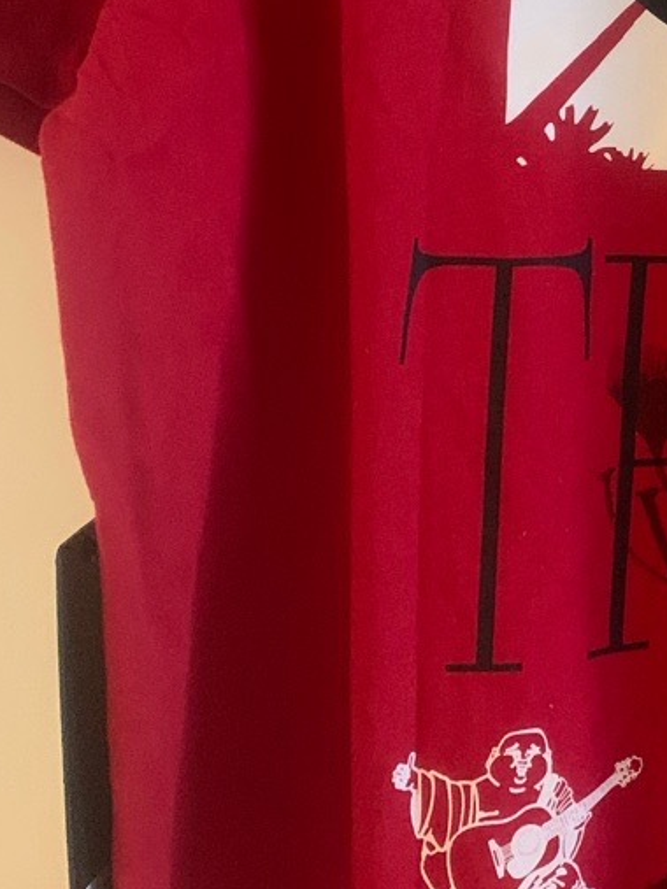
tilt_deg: -1.6
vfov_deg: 23.3
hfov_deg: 17.1
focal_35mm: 82
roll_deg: -0.7
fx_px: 2108
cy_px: 103
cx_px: 816
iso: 400
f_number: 1.8
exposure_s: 1/33
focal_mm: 4.25
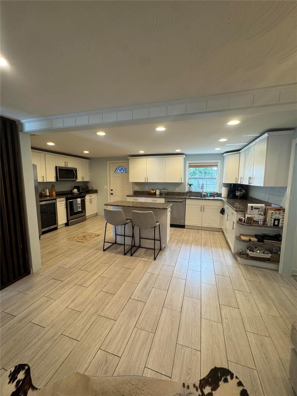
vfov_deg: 102.1
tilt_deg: -7.1
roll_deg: +0.2
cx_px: 148
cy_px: 198
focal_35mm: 14
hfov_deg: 85.7
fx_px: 160
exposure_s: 1/120
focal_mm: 2.22
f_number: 2.2
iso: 160
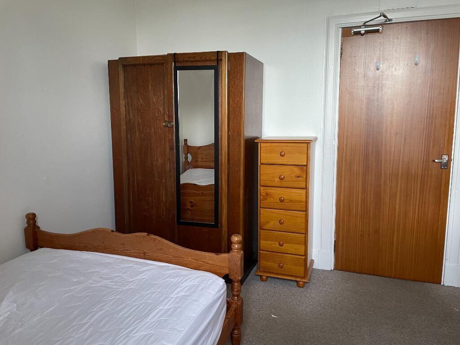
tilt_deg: -8.4
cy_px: 172
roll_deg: +0.6
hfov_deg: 67.3
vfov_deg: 53.1
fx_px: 346
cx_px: 230
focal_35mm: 26
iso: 250
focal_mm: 4.2
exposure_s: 1/50
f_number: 1.6
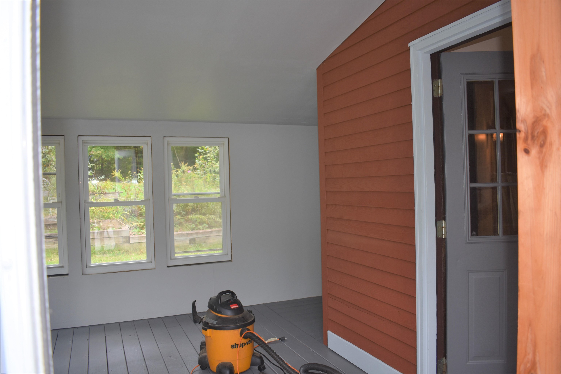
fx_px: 421
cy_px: 187
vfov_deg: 47.9
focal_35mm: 27
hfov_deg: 67.4
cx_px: 280
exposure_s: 1/160
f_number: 3.5
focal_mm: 18
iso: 200
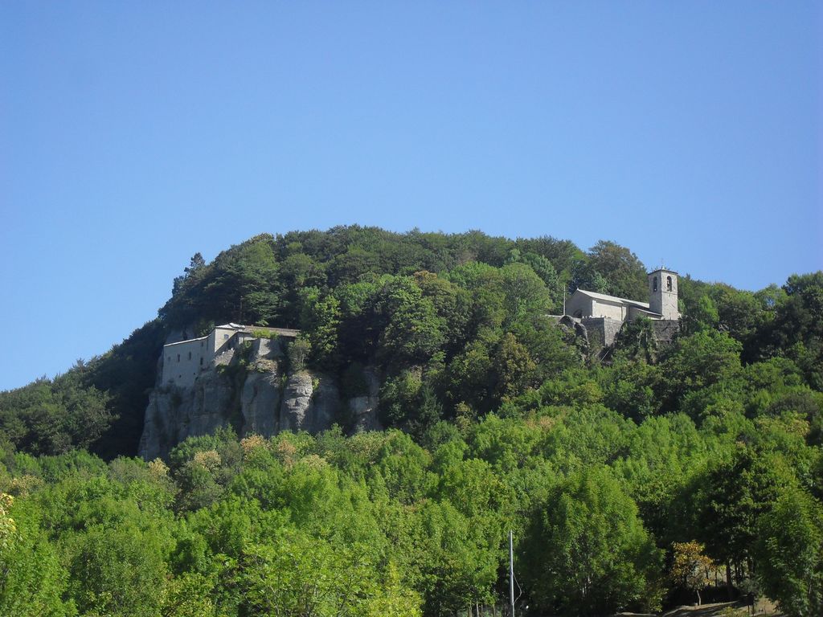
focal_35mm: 77
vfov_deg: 19.1
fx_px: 1831
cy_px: 308
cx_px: 412
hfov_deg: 25.3
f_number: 5
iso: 100
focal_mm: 13.6
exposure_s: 1/350
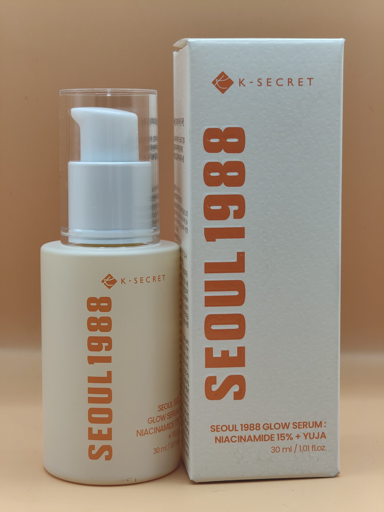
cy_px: 256
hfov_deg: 21.0
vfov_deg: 27.8
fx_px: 1035
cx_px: 192
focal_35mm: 70
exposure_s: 1/100
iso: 155
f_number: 2.55
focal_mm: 13.3
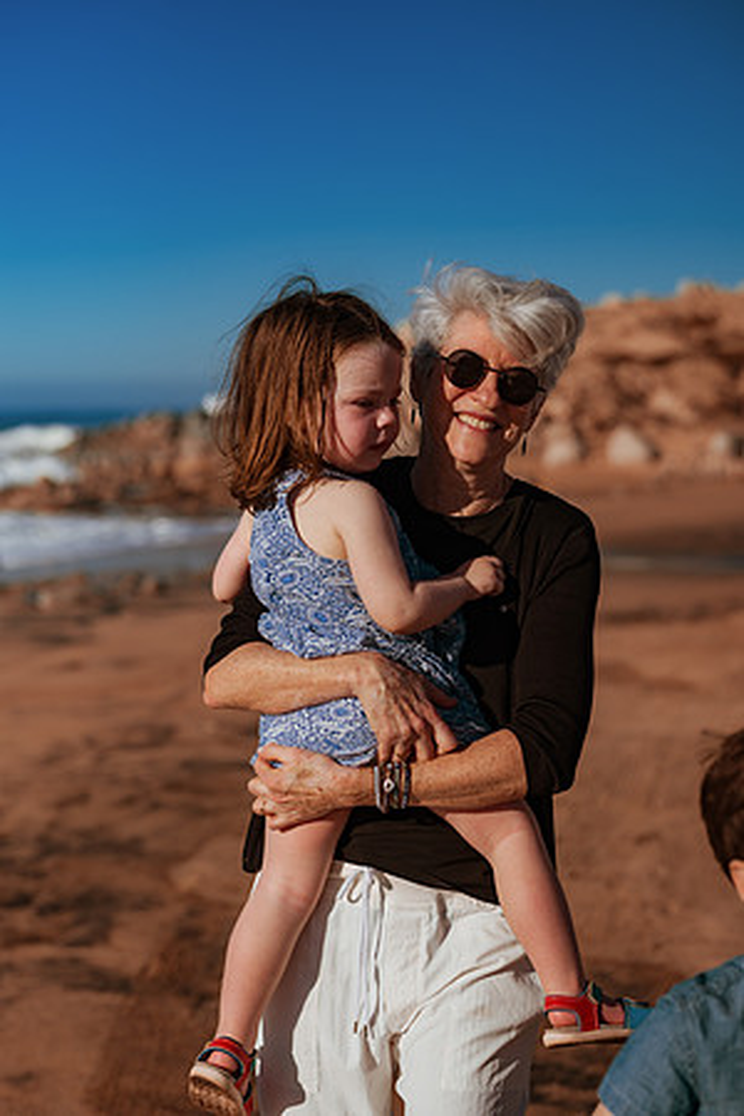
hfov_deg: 23.4
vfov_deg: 34.5
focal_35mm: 58
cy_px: 558
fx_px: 1798
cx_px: 372
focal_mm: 58
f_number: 3.2
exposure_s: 1/8000
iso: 50
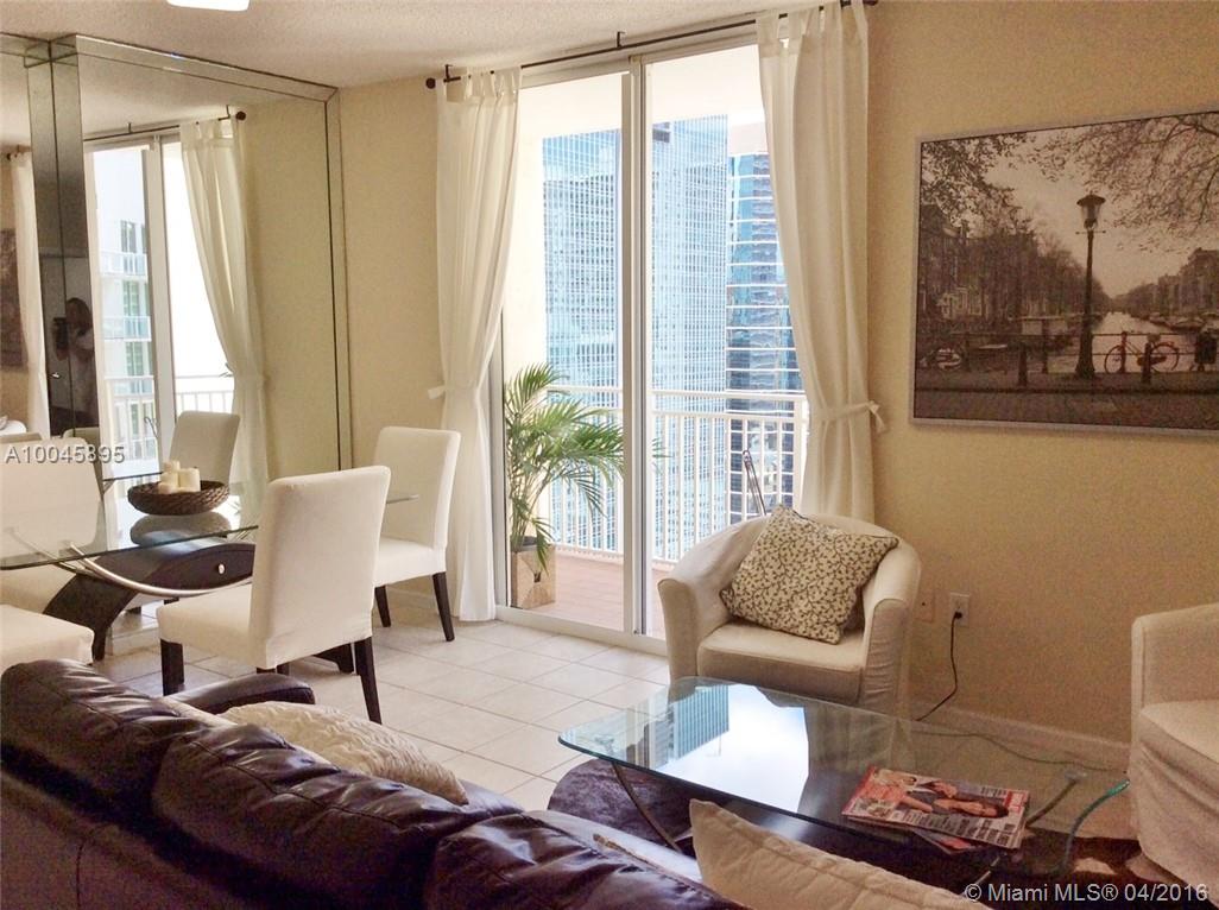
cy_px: 455
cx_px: 610
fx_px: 1125
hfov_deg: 56.9
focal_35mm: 32
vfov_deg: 44.0
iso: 32
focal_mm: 3.3
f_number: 2.4
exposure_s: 1/150
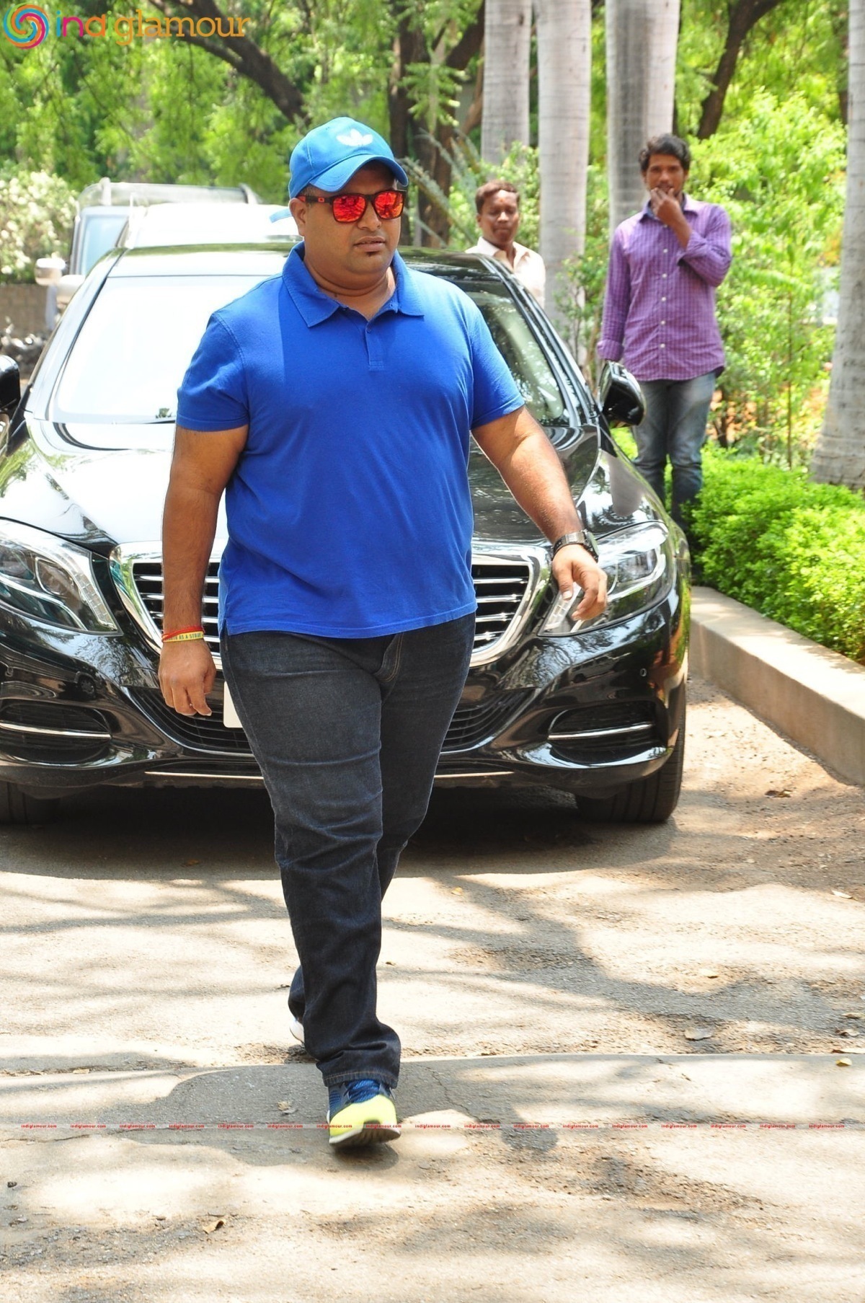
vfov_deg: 19.5
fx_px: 3794
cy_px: 652
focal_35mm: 105
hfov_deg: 13.0
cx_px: 432
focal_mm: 70
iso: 500
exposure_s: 1/125
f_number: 9
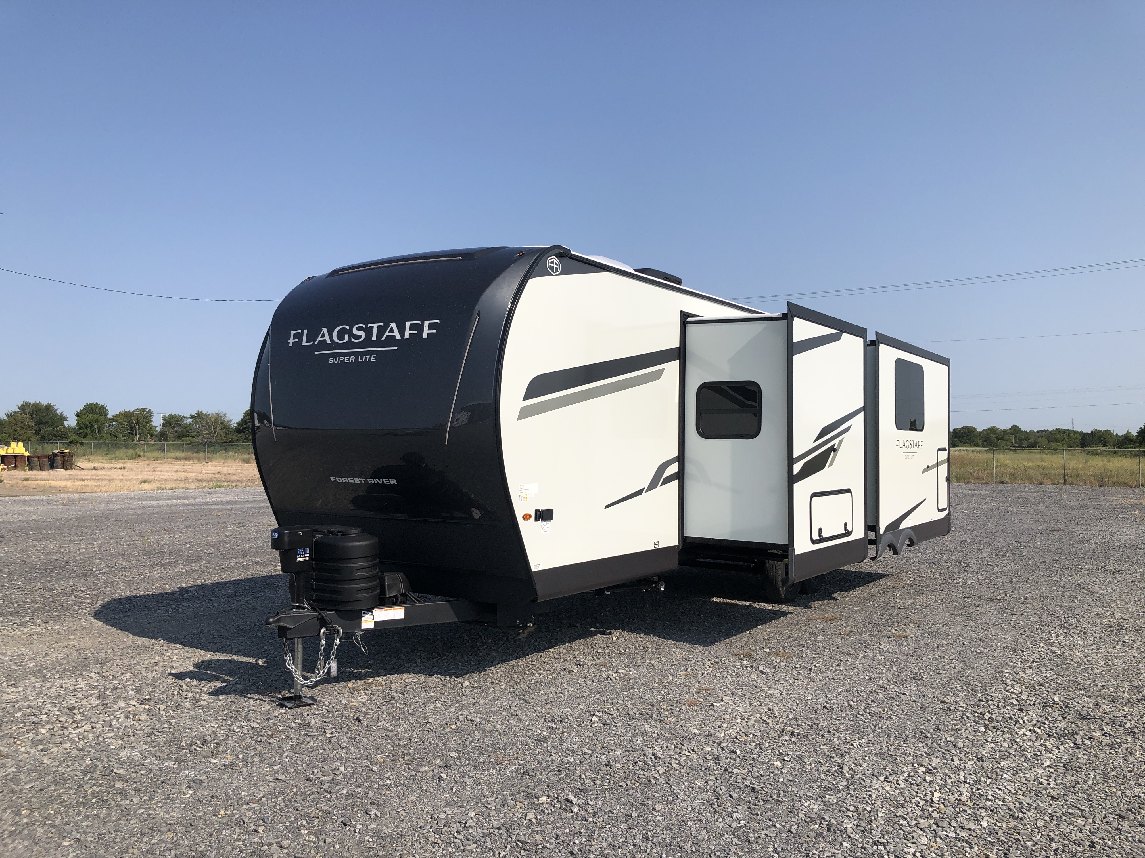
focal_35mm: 28
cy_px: 429
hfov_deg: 63.4
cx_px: 572
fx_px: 926
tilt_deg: +0.1
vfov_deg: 49.7
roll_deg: +0.2
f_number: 1.8
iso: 20
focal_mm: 3.99
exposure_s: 1/2667
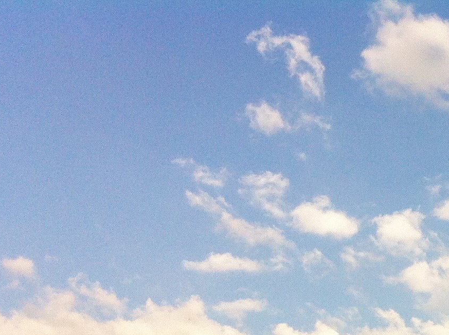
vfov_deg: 13.0
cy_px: 512
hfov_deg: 17.3
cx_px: 586
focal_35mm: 107
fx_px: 1386
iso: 80
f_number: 2.8
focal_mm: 3.85
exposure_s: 1/1207
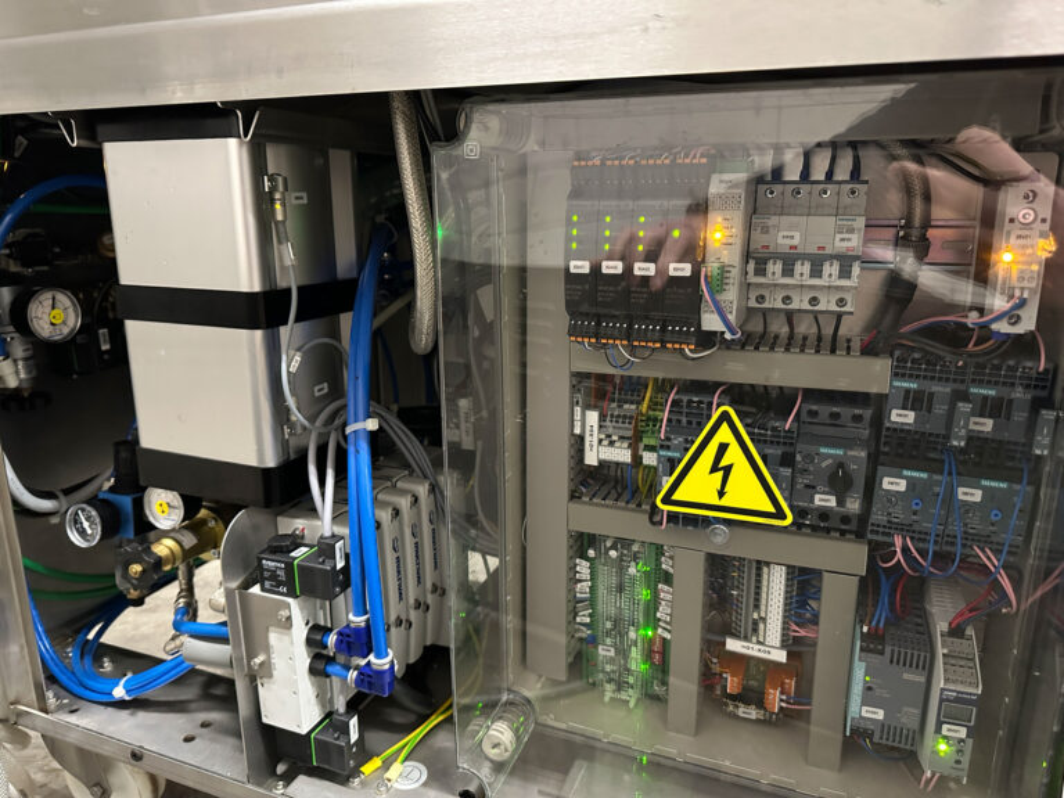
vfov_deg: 56.8
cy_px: 399
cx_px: 532
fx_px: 738
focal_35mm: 24
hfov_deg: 71.6
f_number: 1.8
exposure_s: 1/35
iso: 1000
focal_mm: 6.86
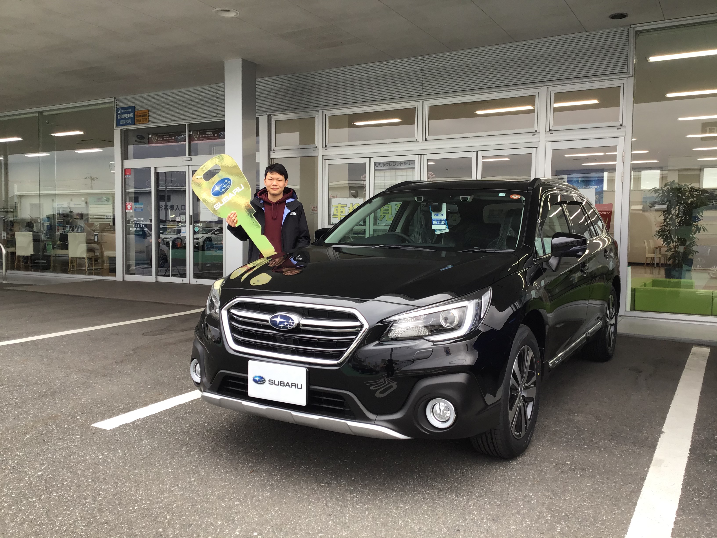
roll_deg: -0.3
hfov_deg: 58.4
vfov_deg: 45.4
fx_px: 642
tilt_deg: -3.6
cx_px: 358
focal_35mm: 31
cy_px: 269
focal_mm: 3.3
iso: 25
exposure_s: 1/60
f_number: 2.4
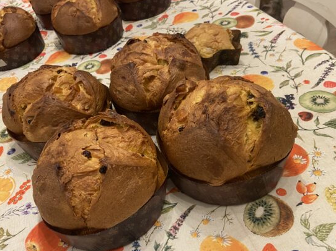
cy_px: 133
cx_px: 145
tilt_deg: -42.5
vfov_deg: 44.1
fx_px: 310
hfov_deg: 56.6
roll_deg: +14.5
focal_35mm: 32
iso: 250
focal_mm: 4.25
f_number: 1.8
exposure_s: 1/50
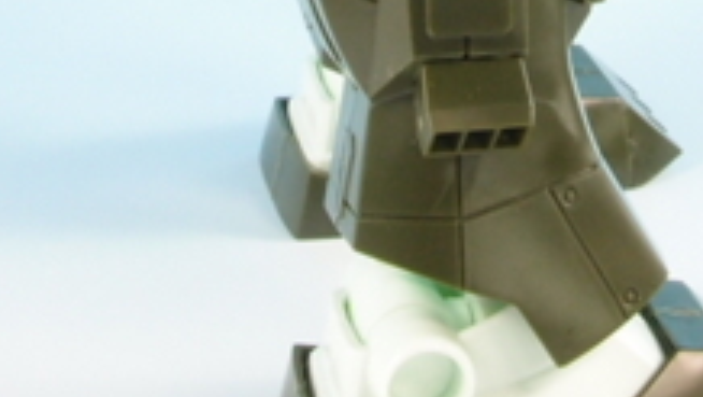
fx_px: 2089
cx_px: 471
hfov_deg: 19.0
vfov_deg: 9.8
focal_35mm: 112
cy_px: -487
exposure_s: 1/2
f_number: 8
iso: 100
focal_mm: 6
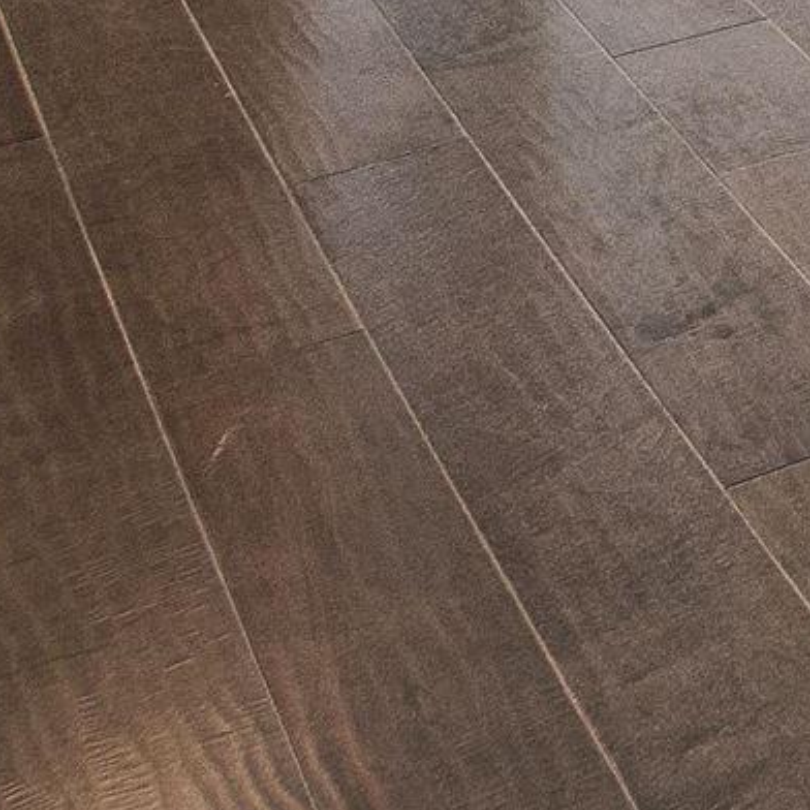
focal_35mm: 100
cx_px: 2387
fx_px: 2647
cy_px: -1108
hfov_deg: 11.3
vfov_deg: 13.2
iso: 100
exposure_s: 1/8
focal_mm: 10
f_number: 8
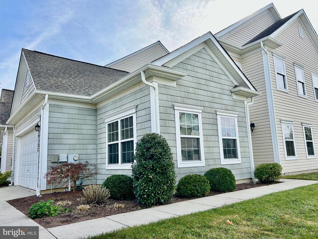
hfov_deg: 67.3
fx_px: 239
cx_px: 159
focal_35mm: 26
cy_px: 120
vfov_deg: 53.1
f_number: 1.5
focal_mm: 5.7
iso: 50
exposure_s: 1/2252
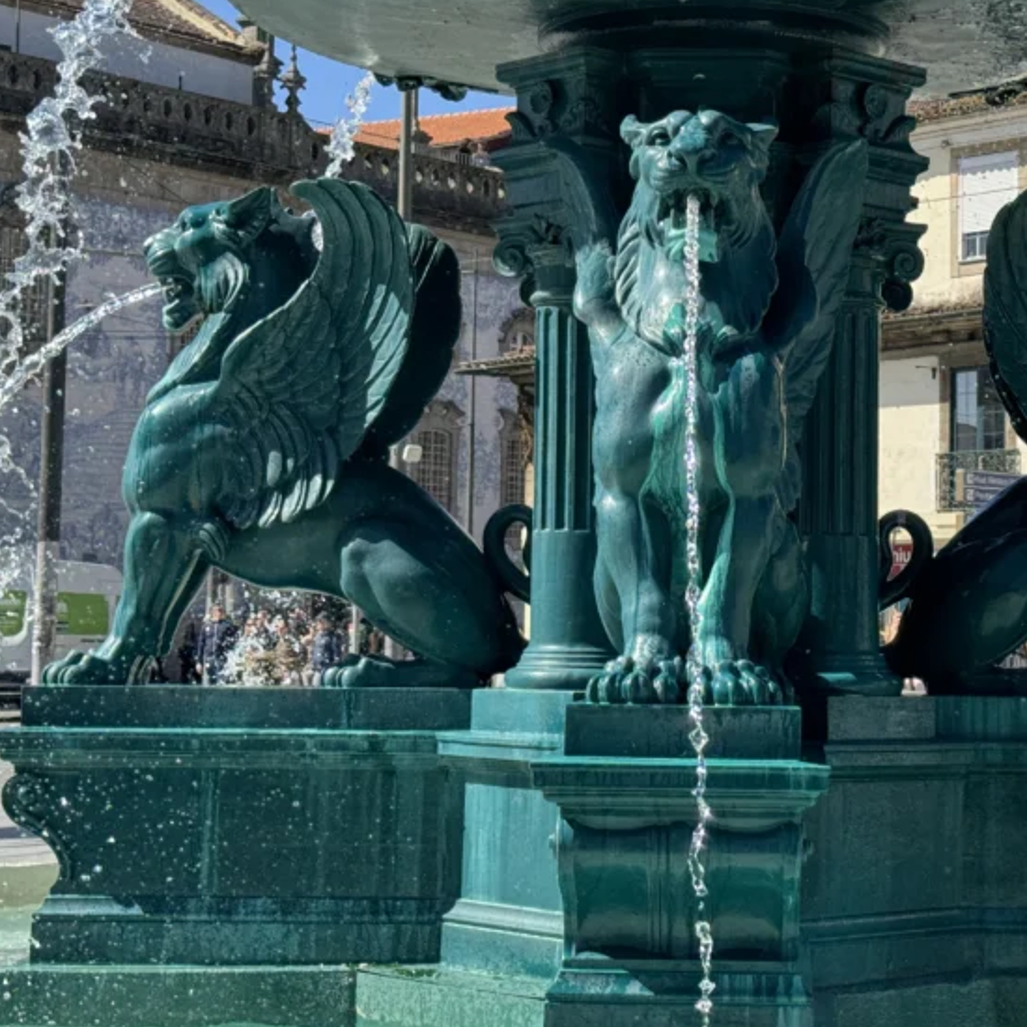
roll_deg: +0.0
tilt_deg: +5.1
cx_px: 721
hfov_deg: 21.8
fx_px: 2652
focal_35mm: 79
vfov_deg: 21.9
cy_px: 396
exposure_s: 1/2513
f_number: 1.78
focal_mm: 6.86
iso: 64
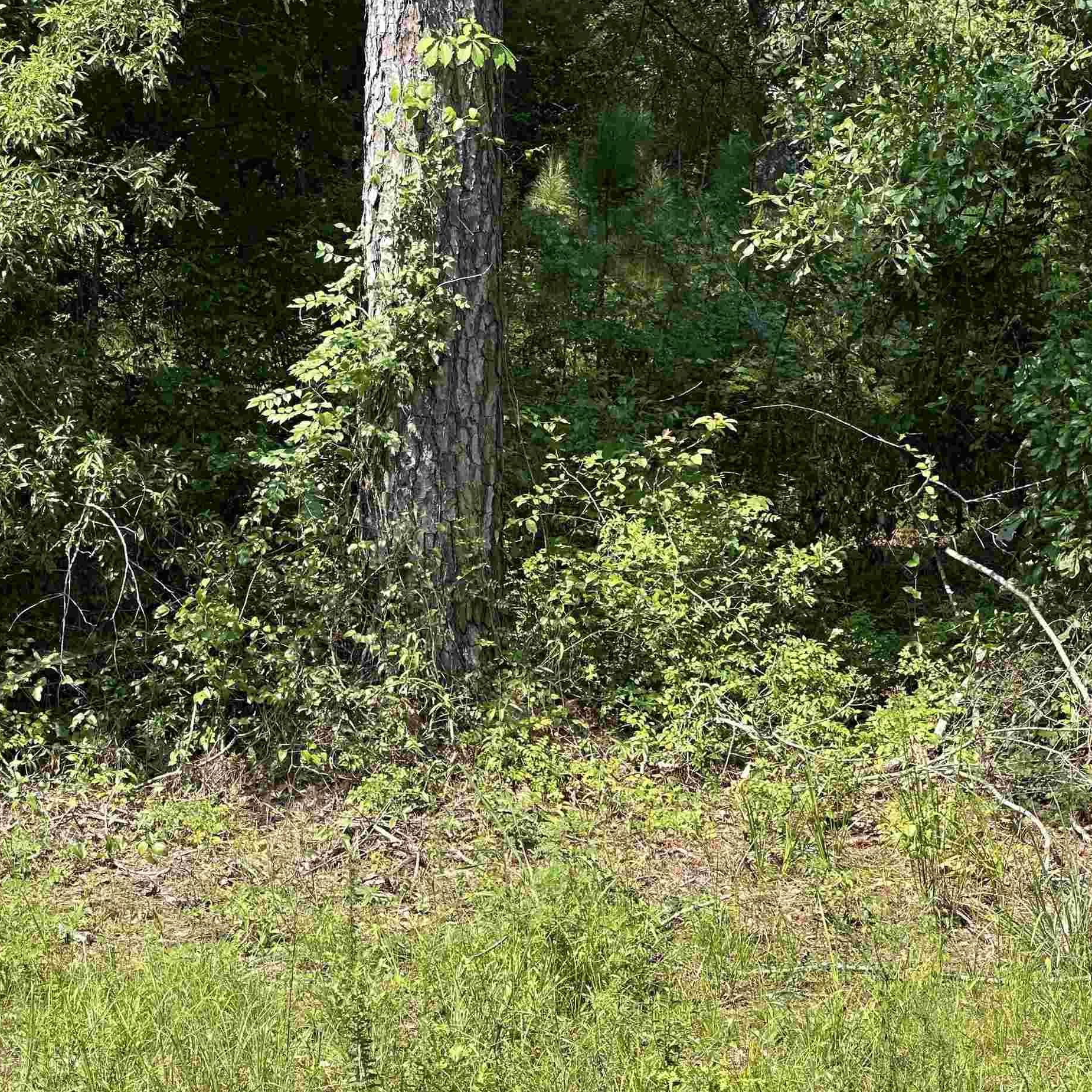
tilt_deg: -5.8
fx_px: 4033
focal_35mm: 113
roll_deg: +0.9
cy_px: 556
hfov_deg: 15.4
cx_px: 380
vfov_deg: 15.4
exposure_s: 1/196
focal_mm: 9
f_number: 2.8
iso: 32
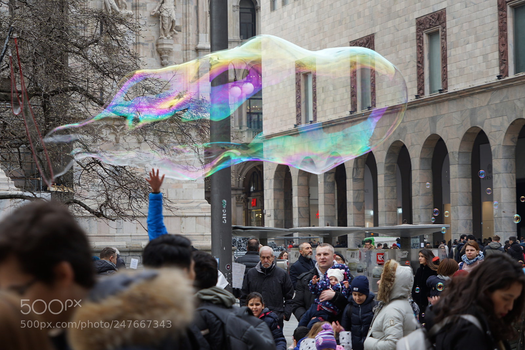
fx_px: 1370
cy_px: 175
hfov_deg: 21.7
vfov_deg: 14.5
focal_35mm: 94
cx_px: 262
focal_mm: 94
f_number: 5.6
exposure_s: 1/100
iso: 100
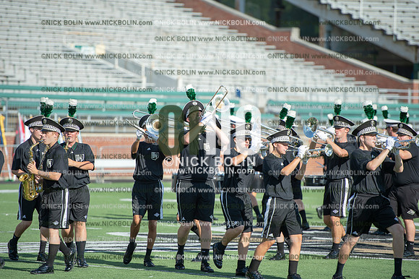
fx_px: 2326
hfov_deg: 10.3
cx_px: 210
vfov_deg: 6.9
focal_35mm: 200
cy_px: 140
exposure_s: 1/2000
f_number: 2.8
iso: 160
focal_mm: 200
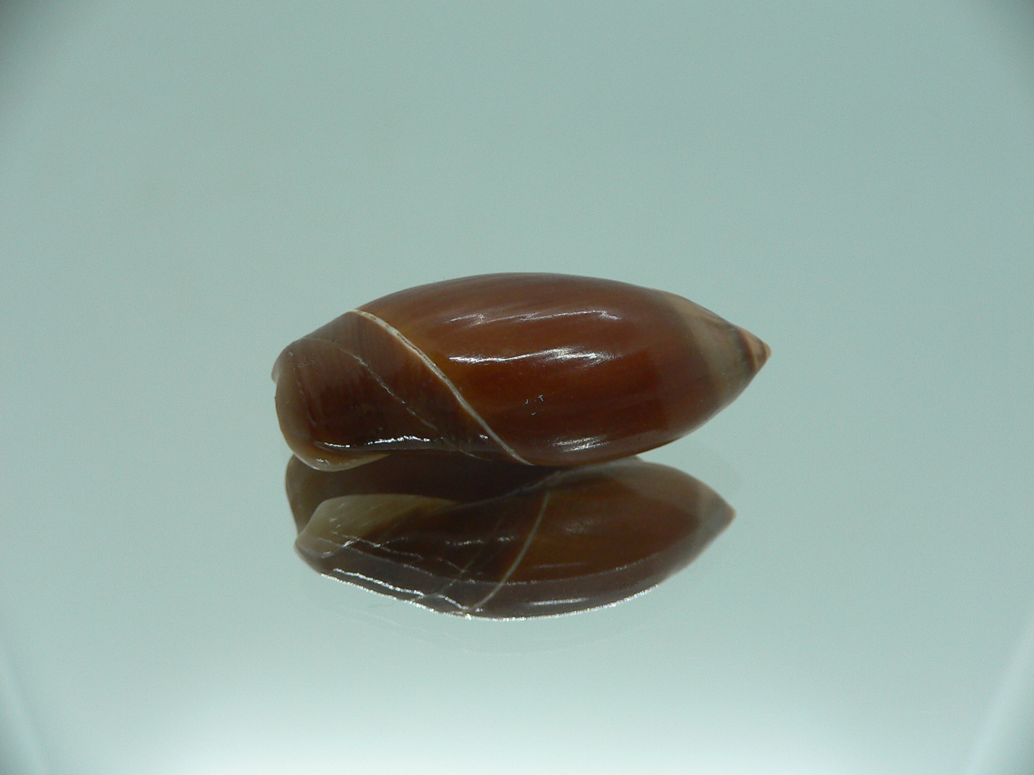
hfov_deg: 52.6
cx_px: 517
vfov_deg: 40.7
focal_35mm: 35
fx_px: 1045
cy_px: 388
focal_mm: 4.6
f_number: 2.8
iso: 100
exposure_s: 1/60
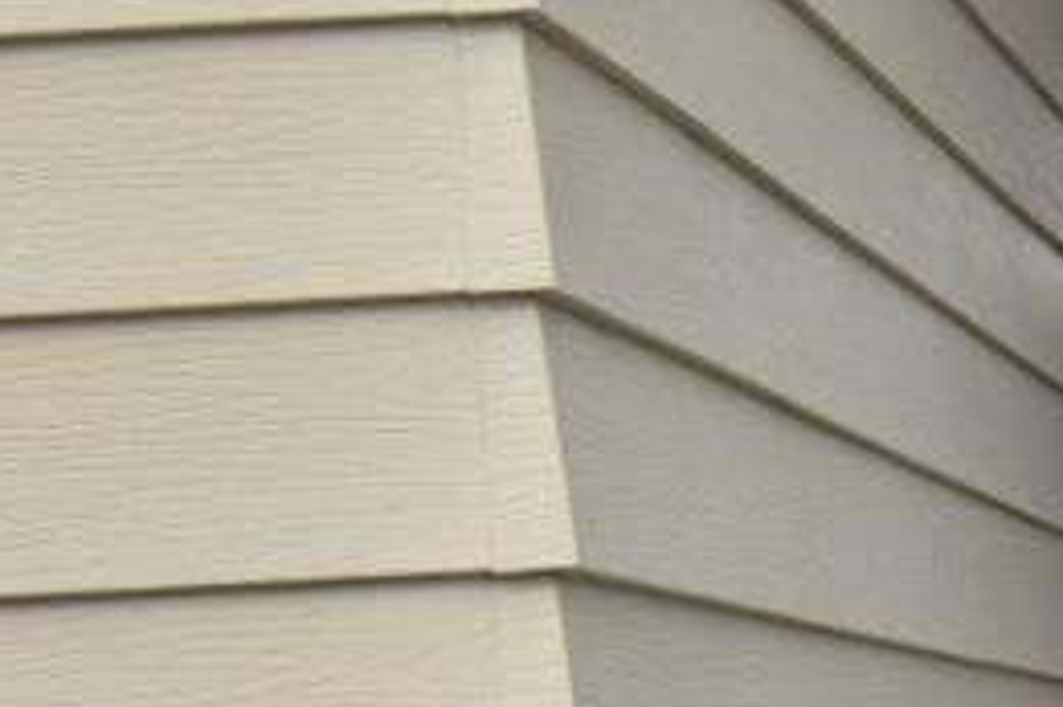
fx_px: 5105
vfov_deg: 7.8
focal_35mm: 173
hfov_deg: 11.3
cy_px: 993
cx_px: 1742
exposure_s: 1/250
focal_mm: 20
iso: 160
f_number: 8
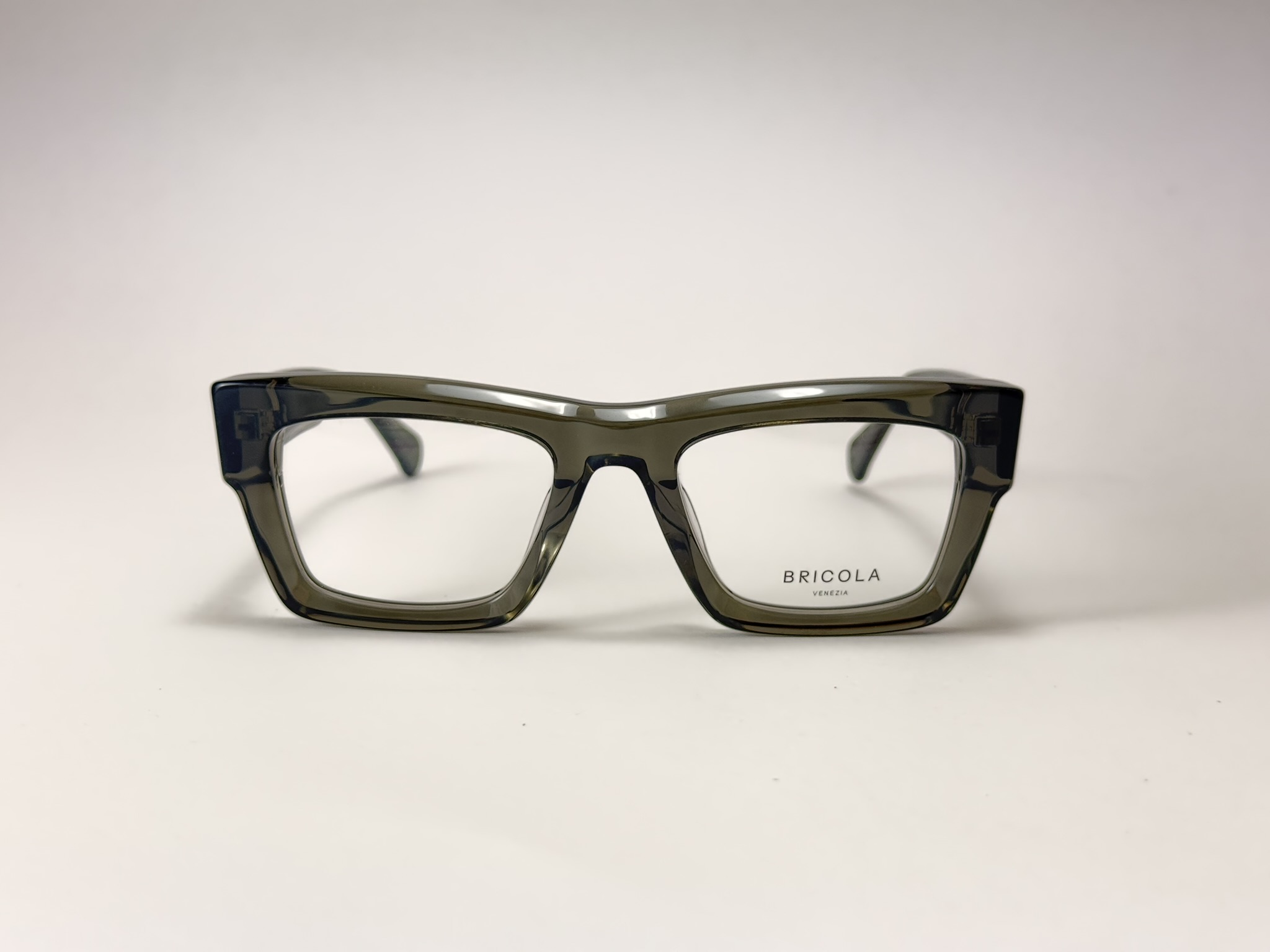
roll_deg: -0.7
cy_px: 476
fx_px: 1761
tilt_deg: -8.8
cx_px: 635
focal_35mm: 48
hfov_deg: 39.7
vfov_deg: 30.3
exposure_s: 1/100
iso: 64
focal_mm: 6.76
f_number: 1.78
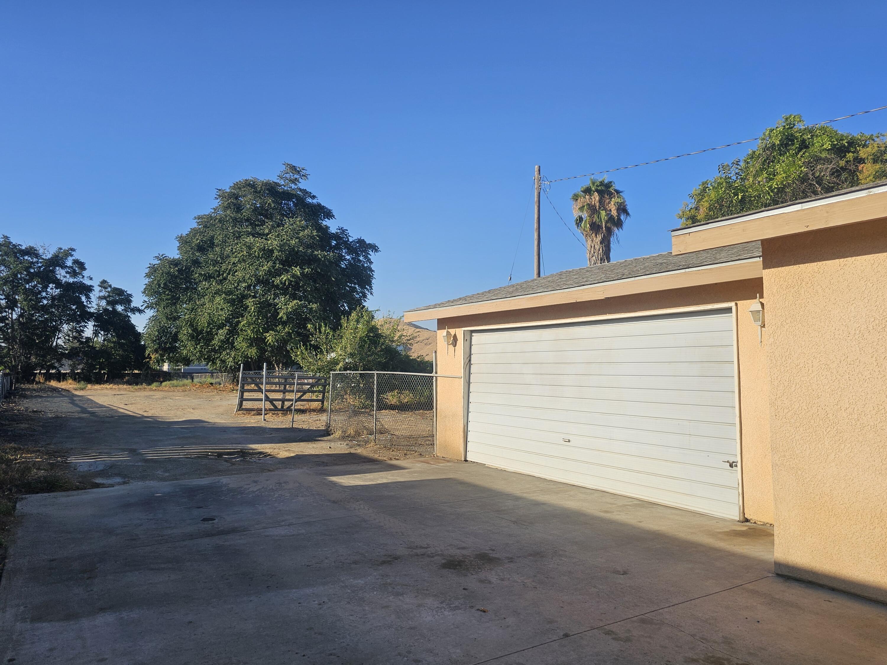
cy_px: 332
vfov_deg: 58.9
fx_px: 589
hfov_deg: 73.9
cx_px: 444
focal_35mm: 23
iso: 10
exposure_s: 1/1000
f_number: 1.7
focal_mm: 6.3
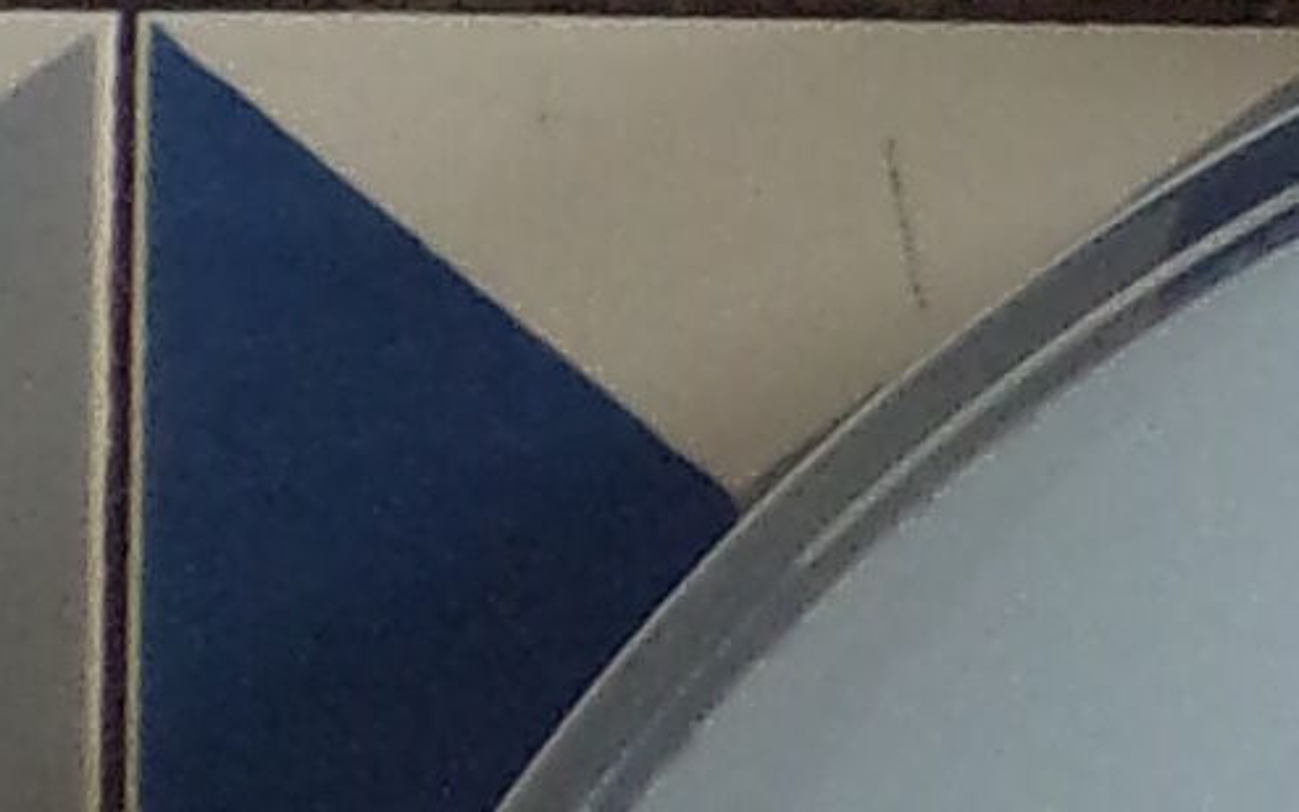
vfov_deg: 3.6
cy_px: -155
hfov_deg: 5.6
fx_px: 12960
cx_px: 2477
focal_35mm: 366
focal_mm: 6.6
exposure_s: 1/25
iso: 200
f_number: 3.3
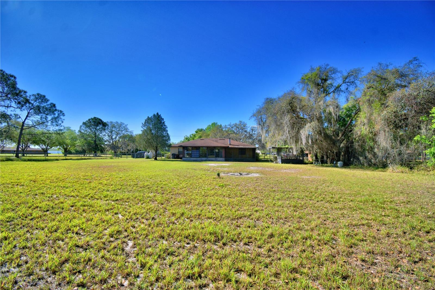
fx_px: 181
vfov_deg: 77.3
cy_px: 145
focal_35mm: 15
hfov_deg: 100.4
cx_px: 218
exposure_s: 1/1250
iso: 100
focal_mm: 10
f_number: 4.5
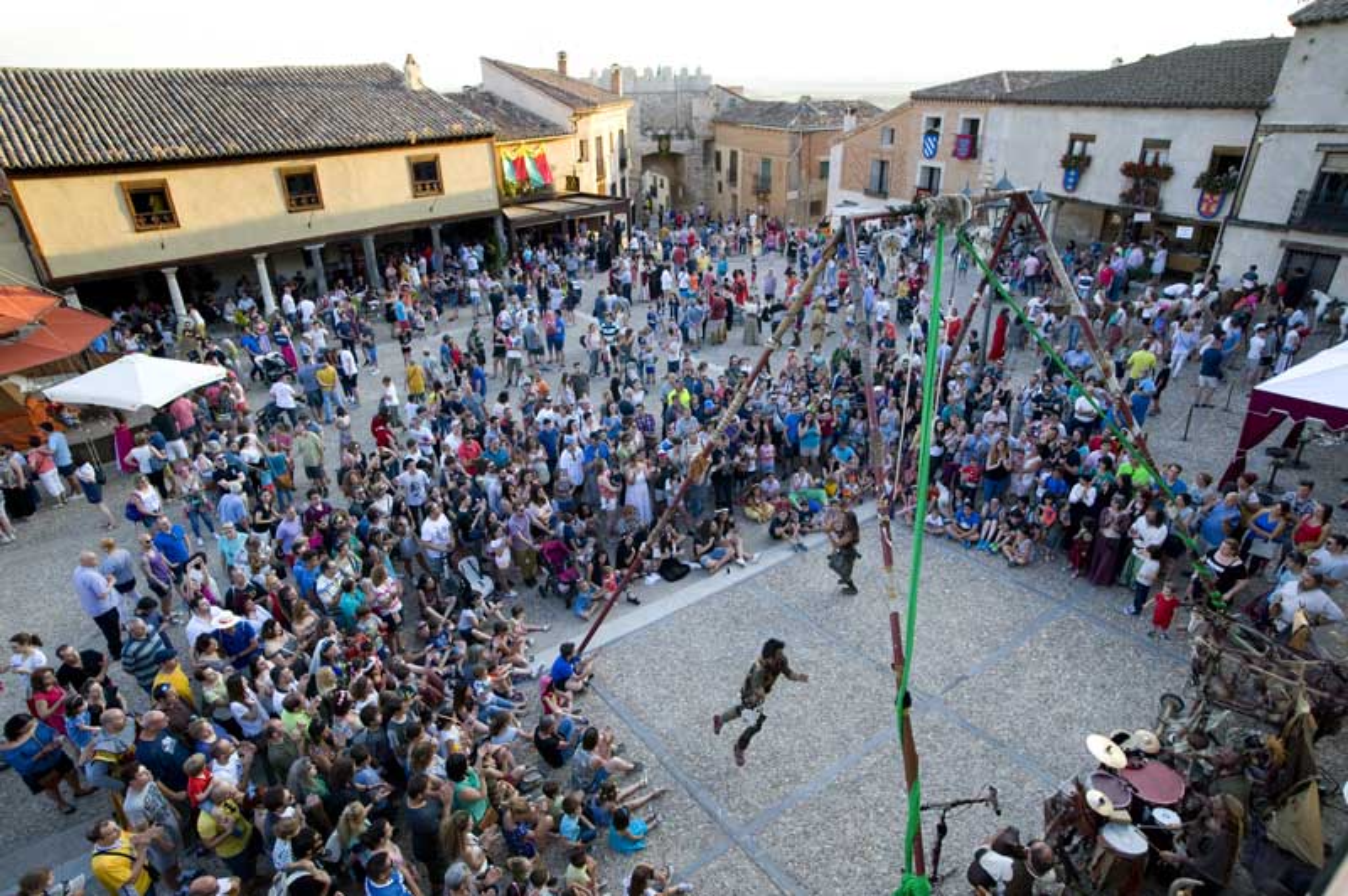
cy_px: 448
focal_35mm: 20
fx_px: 748
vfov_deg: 61.8
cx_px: 674
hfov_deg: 84.0
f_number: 5.6
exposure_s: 1/250
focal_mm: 20
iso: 400
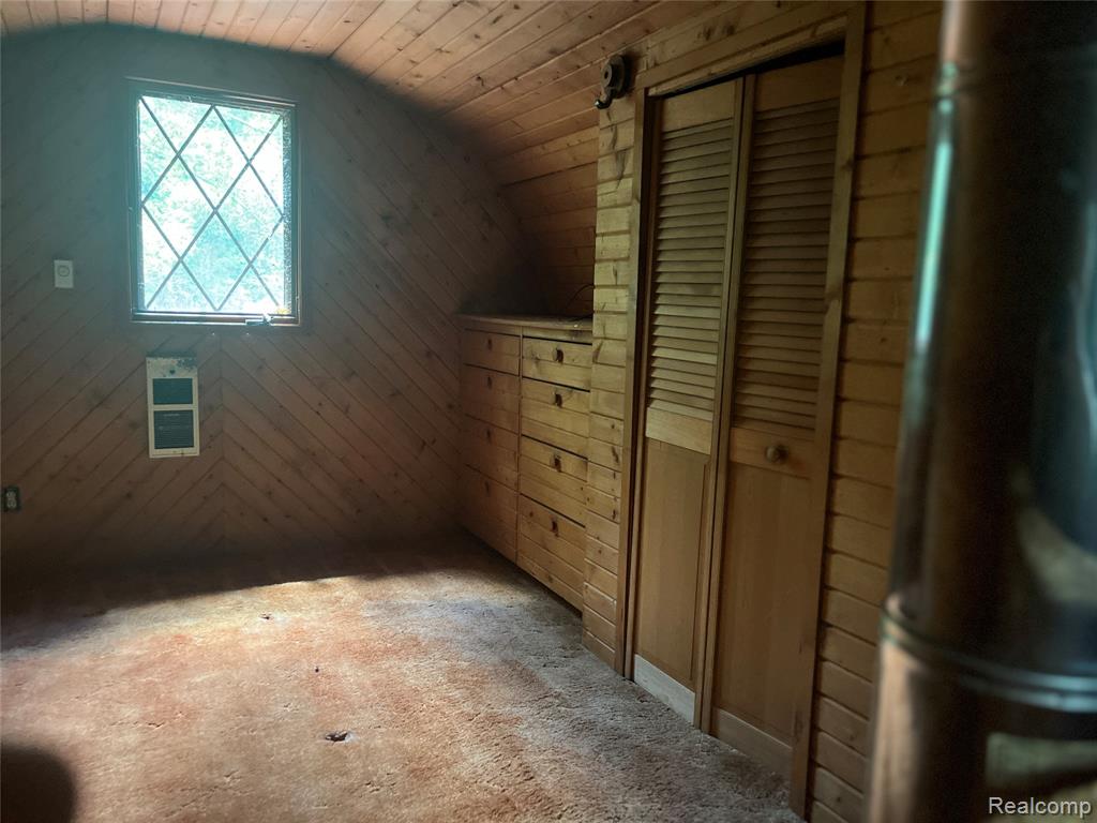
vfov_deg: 53.1
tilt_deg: -8.6
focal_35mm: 26
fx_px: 824
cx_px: 548
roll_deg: -2.6
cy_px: 412
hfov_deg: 67.3
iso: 640
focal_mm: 5.1
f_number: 1.6
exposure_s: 1/30
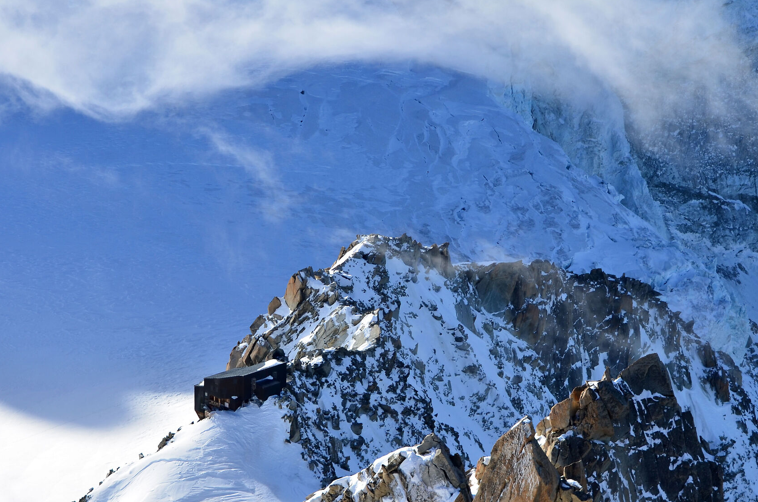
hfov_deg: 17.4
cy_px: 341
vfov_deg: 11.6
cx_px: 341
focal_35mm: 118
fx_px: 2473
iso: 100
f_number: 9
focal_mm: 55
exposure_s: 1/250
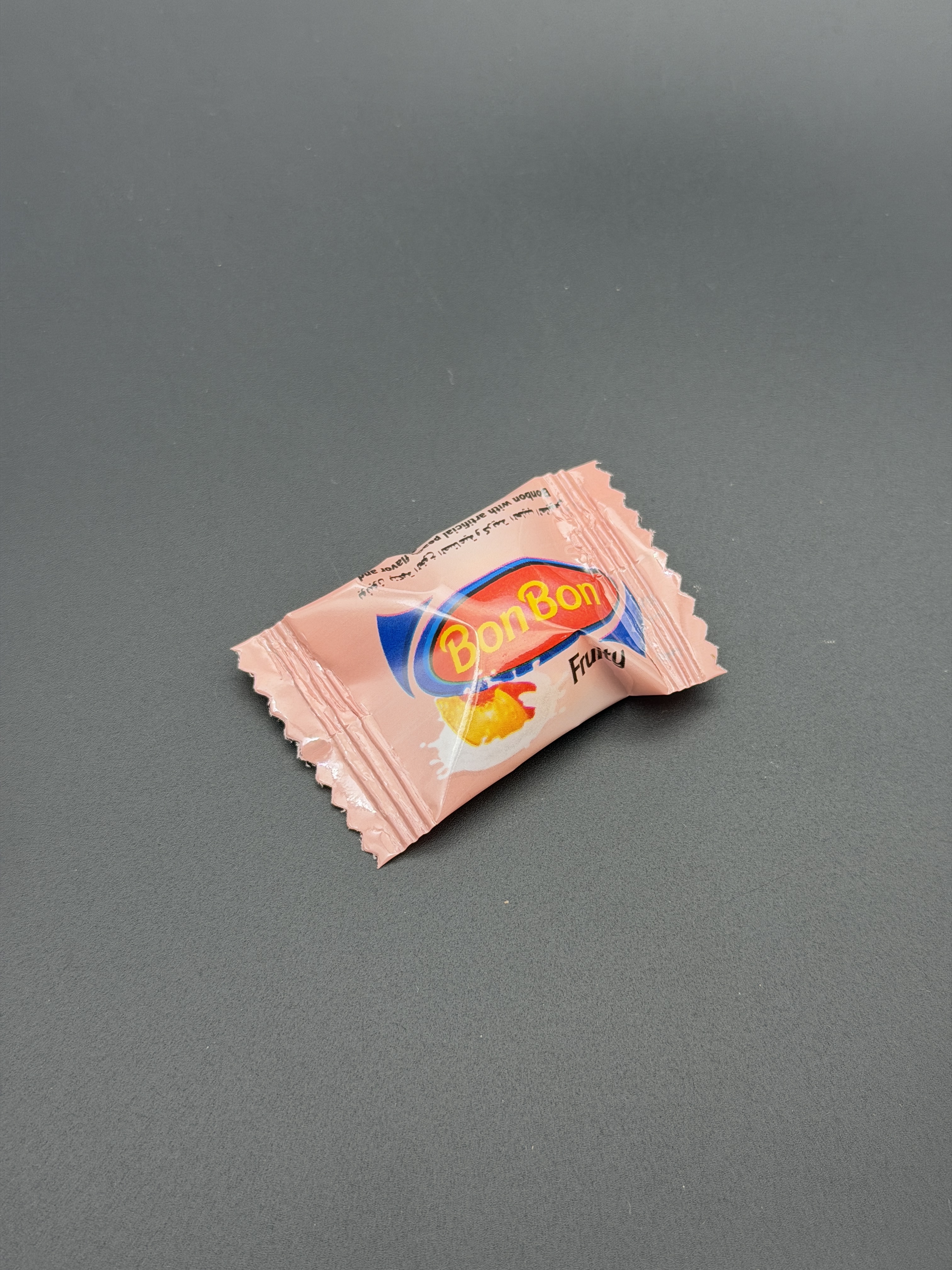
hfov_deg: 30.3
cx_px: 476
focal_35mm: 48
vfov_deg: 39.7
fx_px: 1760
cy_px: 635
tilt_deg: -63.4
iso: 80
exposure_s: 1/100
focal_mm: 6.76
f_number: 1.78
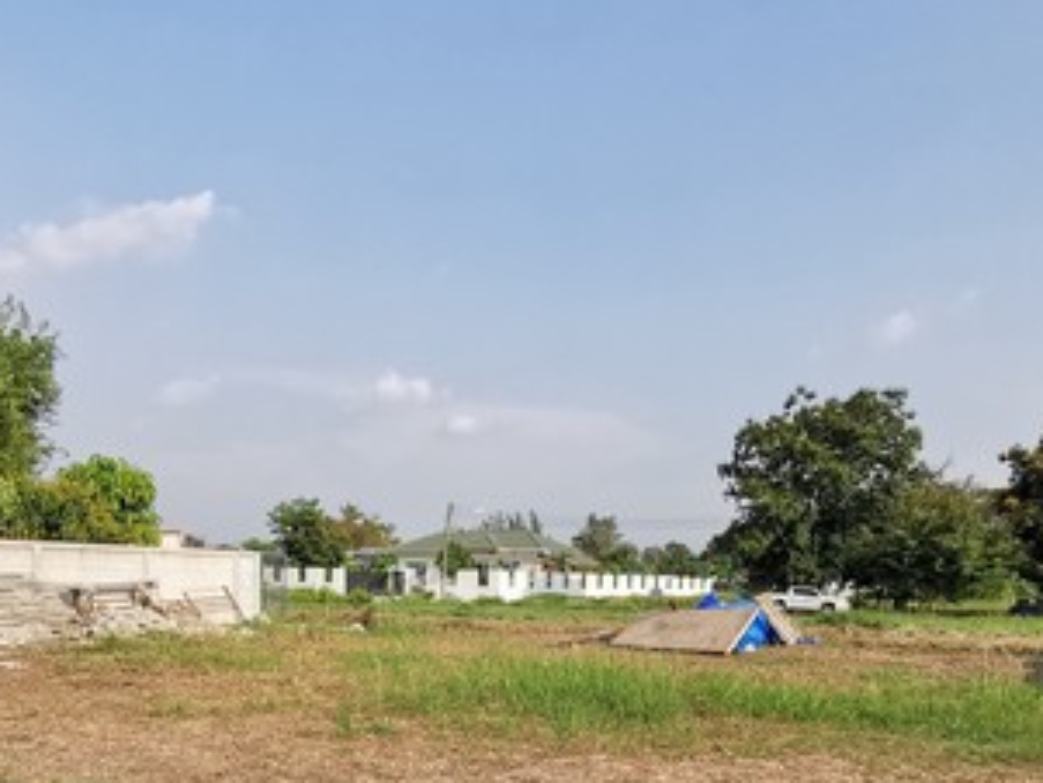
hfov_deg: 53.7
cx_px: 447
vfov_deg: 38.7
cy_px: 714
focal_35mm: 34
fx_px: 1025
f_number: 2.2
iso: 50
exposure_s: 1/548
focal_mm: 2.35
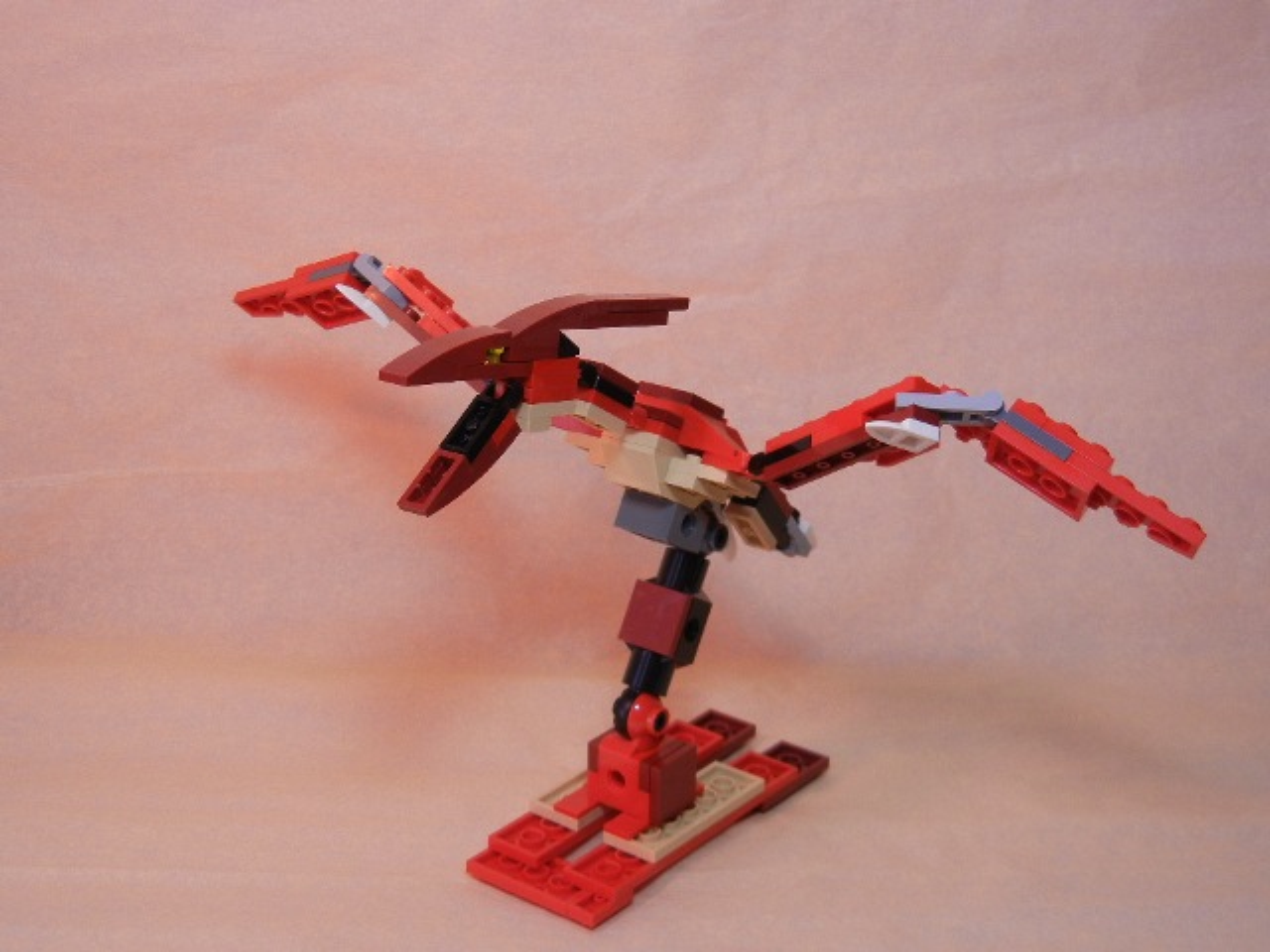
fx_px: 2165
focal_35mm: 59
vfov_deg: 24.8
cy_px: 476
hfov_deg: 32.7
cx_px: 635
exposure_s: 1/67.1
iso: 160
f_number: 4
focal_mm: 10.6
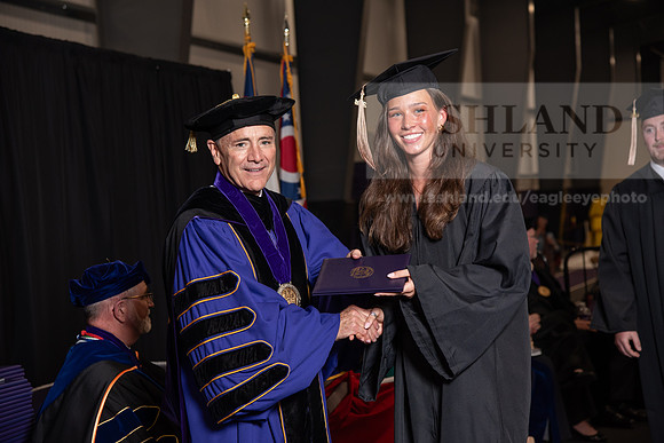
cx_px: 332
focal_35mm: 82
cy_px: 222
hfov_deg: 24.8
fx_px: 1513
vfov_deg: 16.7
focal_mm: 82
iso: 1000
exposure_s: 1/200
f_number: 5
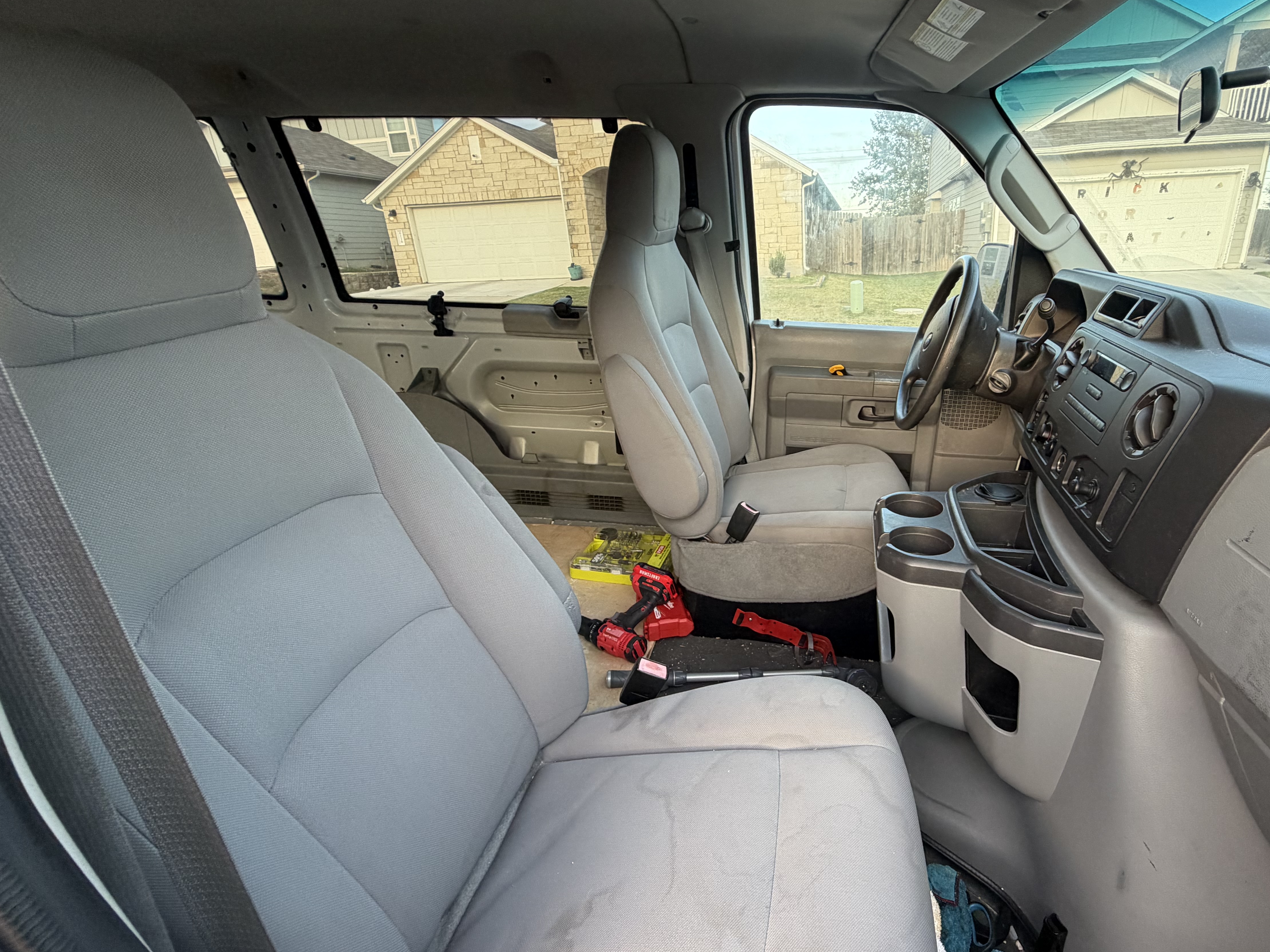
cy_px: 490
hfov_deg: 86.8
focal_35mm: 18
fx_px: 660
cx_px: 753
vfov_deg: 71.6
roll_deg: +3.5
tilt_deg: -20.3
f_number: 2.2
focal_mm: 2.22
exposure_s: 1/121
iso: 160
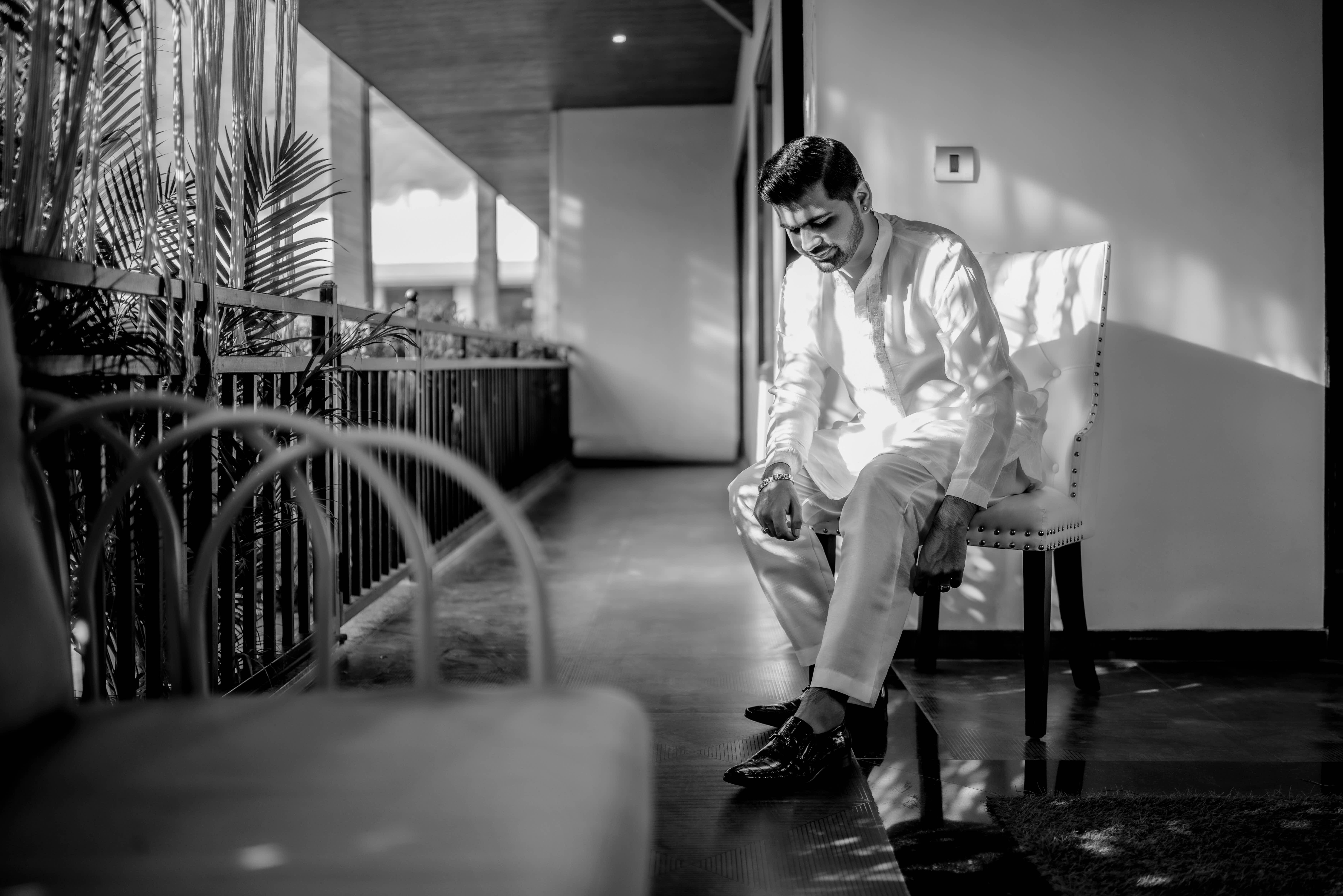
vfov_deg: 37.9
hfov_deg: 54.4
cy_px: 448
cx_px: 672
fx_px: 1306
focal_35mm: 35
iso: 50
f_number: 1.4
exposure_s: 1/320
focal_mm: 35
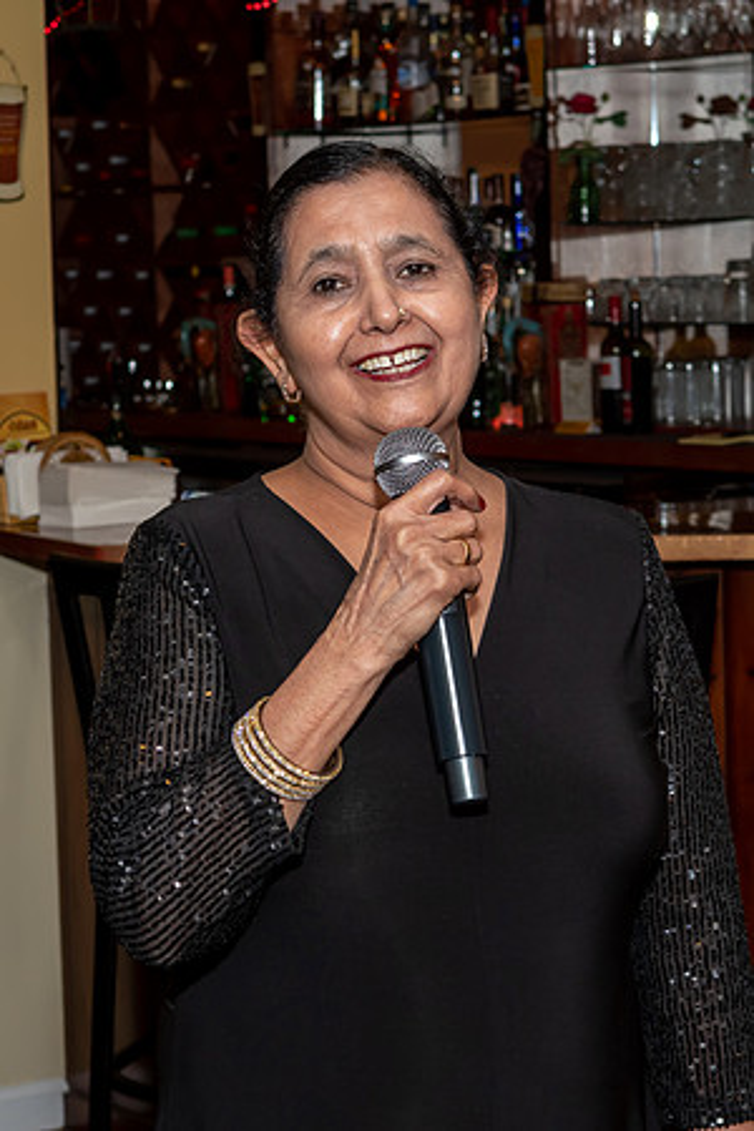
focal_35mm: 108
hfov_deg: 12.6
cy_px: 583
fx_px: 3403
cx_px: 432
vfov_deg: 18.9
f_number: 6.3
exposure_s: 1/250
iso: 500
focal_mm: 45
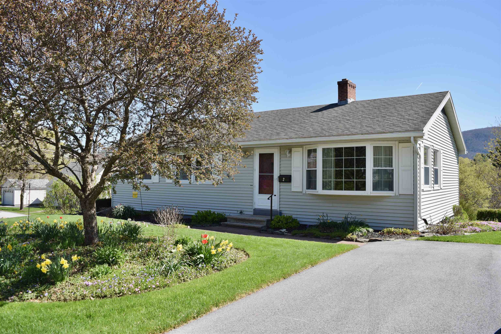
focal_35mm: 27
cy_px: 167
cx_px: 250
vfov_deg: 47.9
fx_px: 376
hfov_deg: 67.4
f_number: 6.3
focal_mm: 18
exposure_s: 1/800
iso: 200
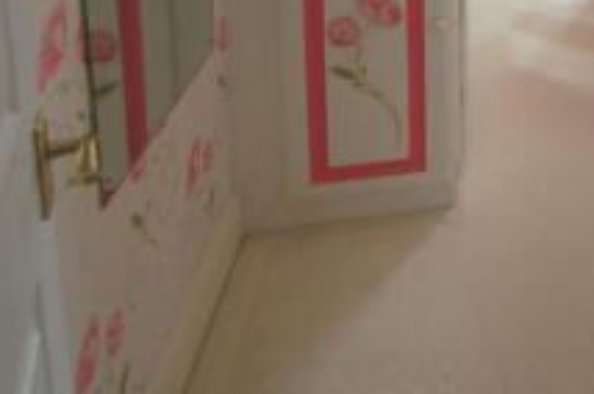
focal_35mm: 46
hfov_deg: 34.7
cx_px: 702
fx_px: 758
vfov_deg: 23.8
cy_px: -178
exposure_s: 1/30
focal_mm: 10
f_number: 3.5
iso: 500
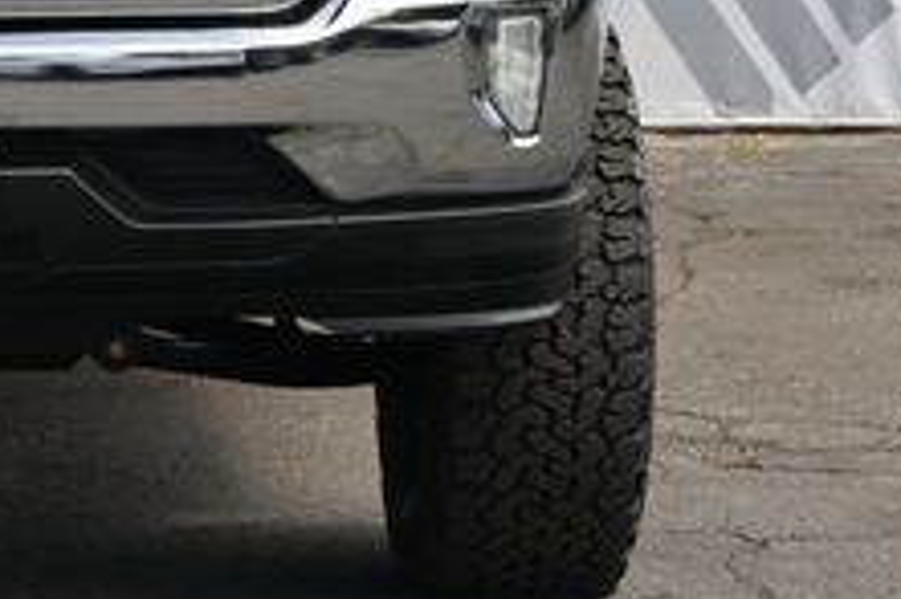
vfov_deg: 6.7
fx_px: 5113
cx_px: -151
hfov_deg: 9.9
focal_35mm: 204
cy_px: -114
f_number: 6
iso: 250
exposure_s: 1/250
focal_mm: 47
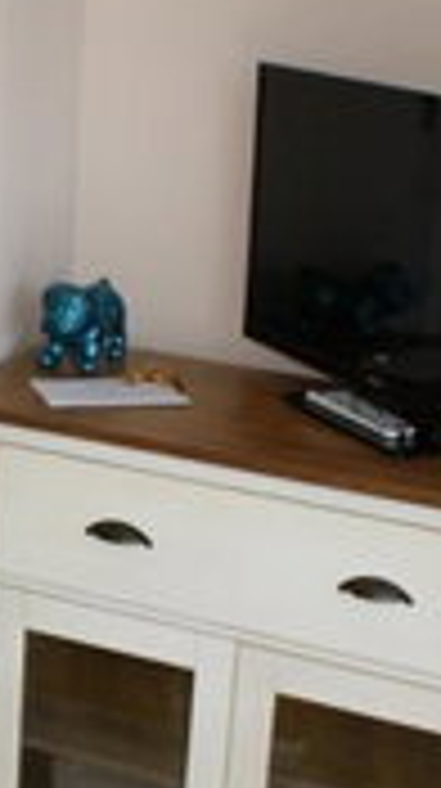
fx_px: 1794
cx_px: -61
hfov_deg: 13.7
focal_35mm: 86
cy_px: 439
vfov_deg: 24.7
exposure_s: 1/80
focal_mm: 20
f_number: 5.6
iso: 400
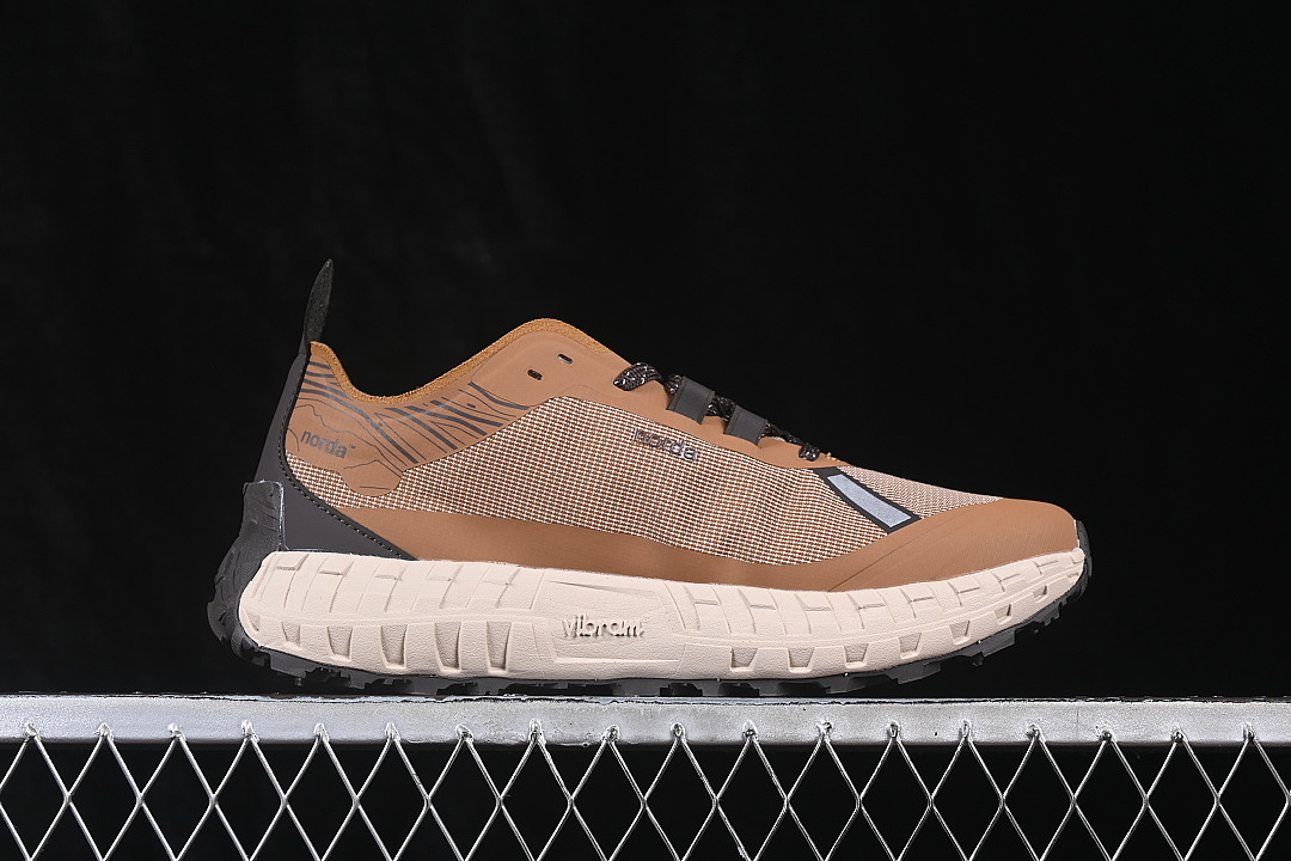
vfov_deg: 18.2
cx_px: 646
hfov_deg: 27.0
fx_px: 2689
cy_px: 430
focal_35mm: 75
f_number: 7.1
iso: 160
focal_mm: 50
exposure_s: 1/60
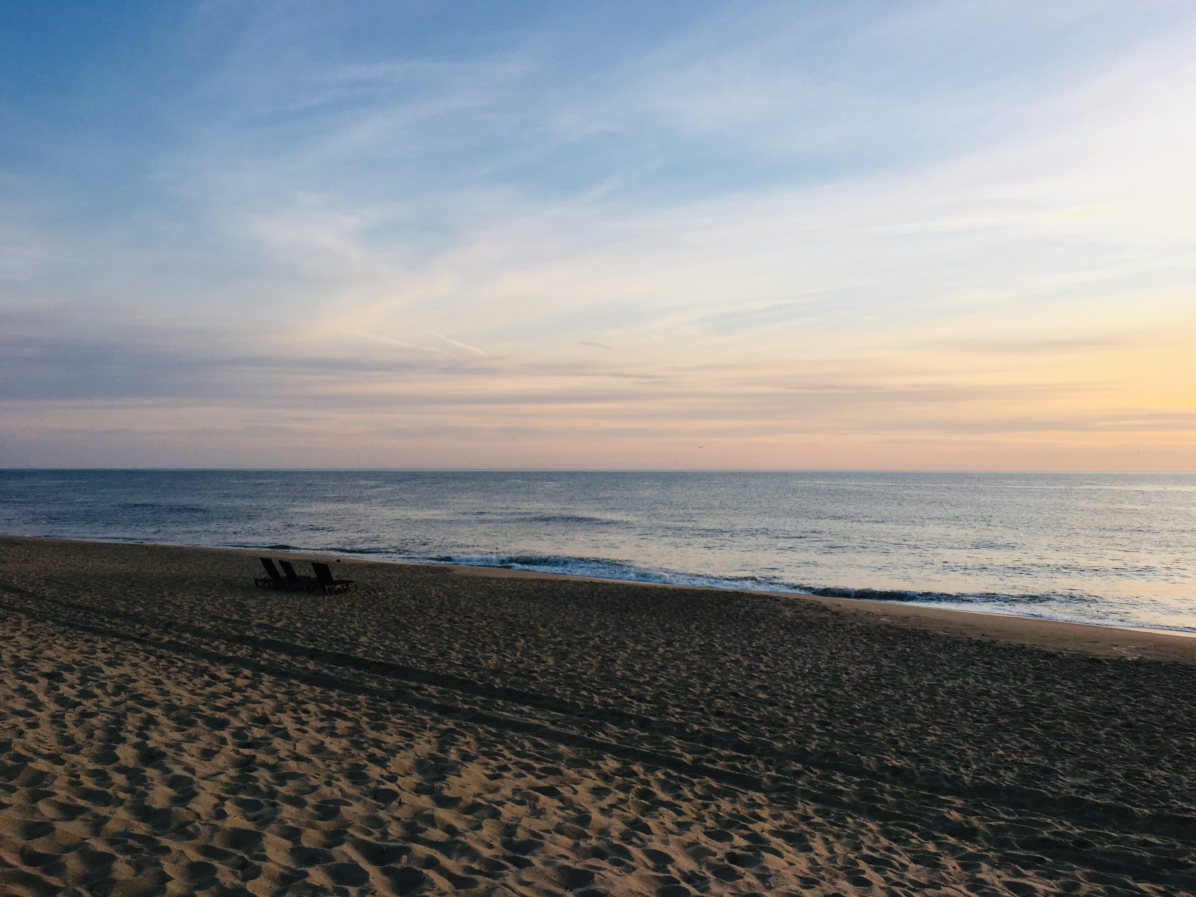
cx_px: 598
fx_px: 1002
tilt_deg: +2.1
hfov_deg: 61.7
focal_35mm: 29
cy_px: 448
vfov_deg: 48.2
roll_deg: +0.2
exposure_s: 1/651
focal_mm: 4.15
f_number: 2.2
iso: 25
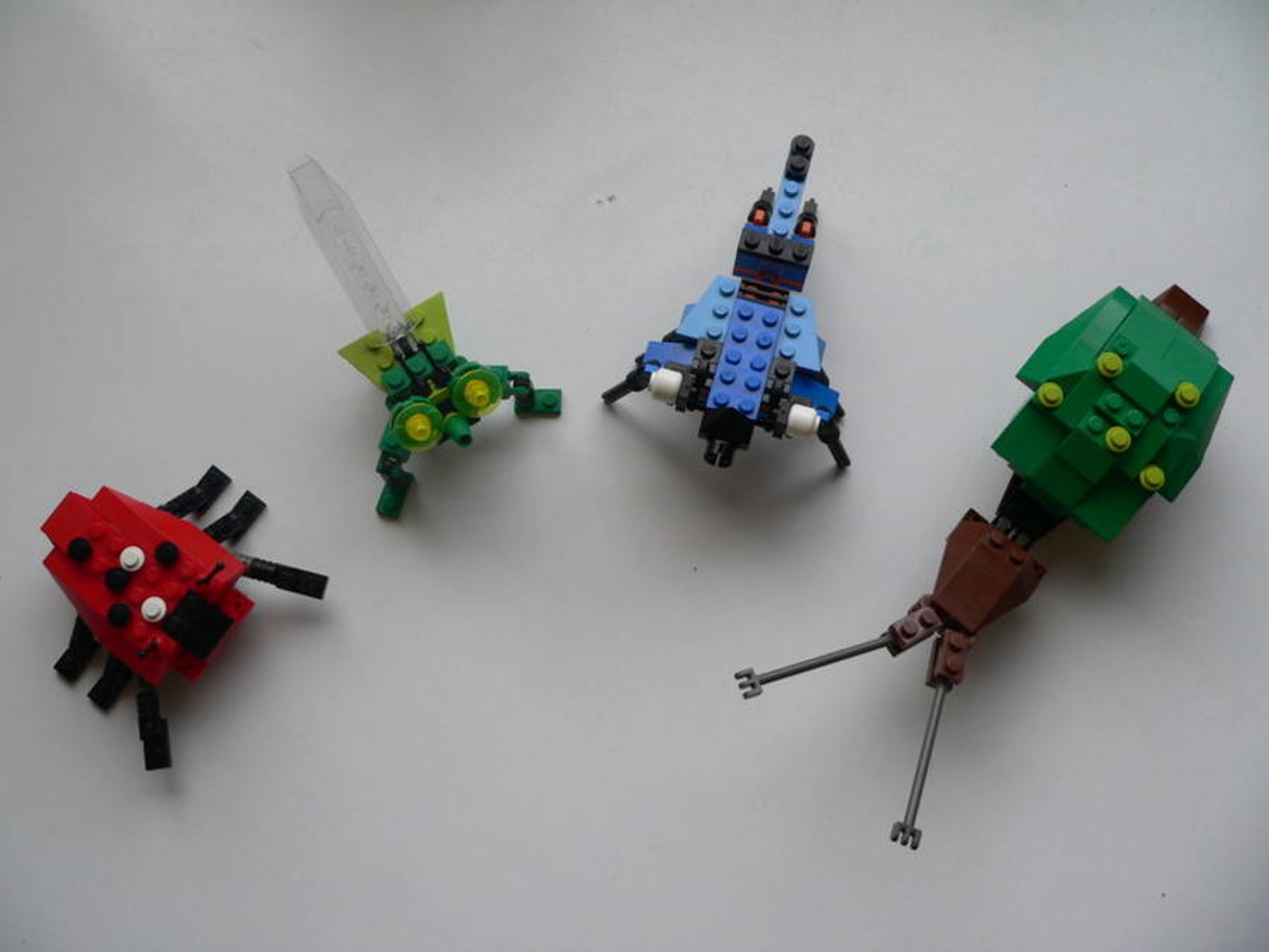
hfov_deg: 51.4
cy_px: 476
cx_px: 634
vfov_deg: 39.7
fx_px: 1320
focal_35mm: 36
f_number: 3.3
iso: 80
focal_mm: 6
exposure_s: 1/125
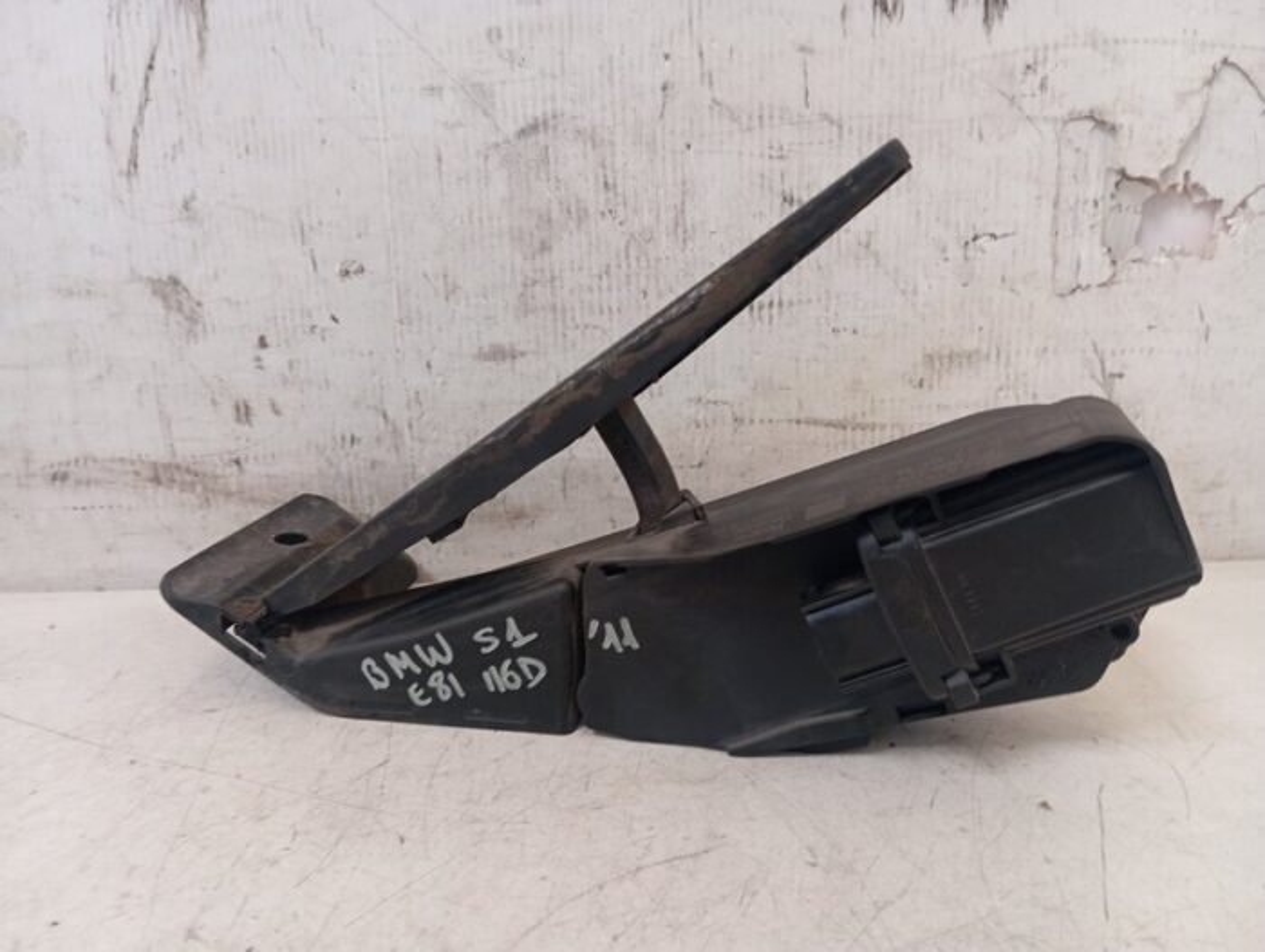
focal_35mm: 28
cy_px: 476
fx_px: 1025
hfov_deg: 63.4
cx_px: 632
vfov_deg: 49.9
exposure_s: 1/33.3
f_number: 1.8
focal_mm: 4.22
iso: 262
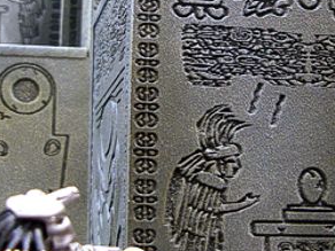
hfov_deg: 24.7
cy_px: 97
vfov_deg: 18.9
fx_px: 755
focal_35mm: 78
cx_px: 258
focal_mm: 6.3
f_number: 3.3
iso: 200
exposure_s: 1/6
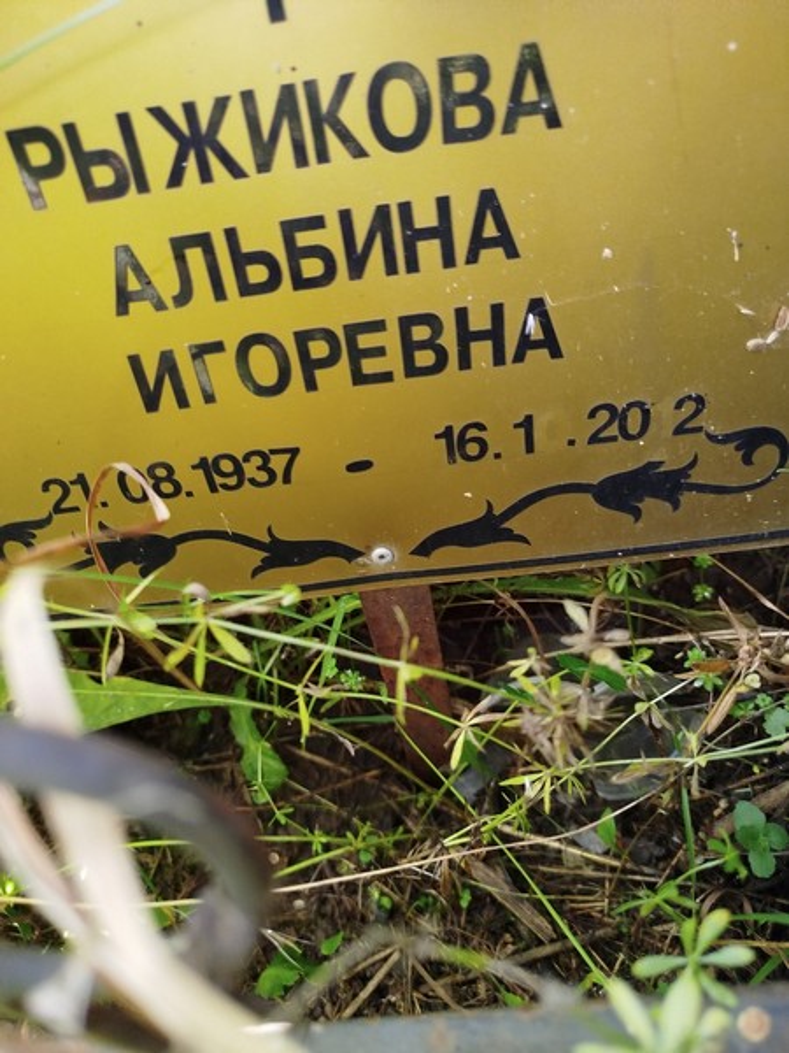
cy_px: 526
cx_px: 394
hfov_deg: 56.8
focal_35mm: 24
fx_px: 729
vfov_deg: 71.6
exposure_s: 1/50
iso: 125
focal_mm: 5.31
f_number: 1.7
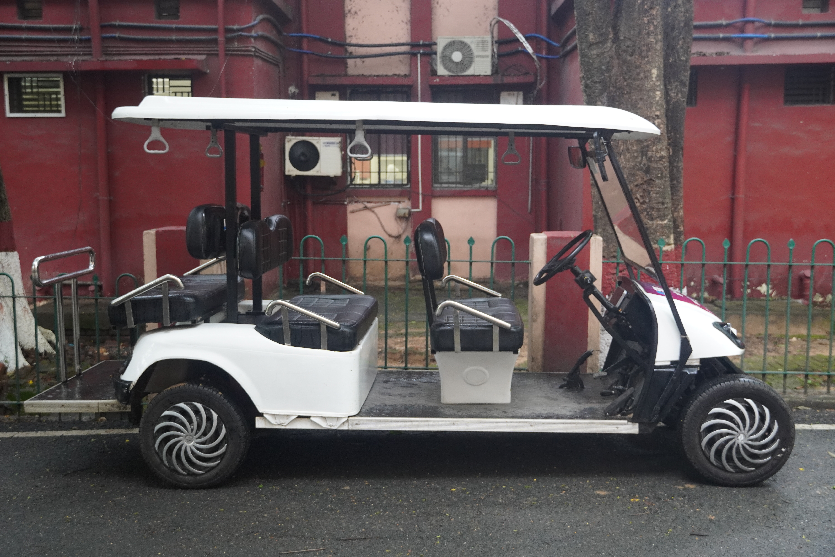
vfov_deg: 33.0
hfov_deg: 47.9
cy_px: 278
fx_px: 939
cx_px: 418
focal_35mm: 40
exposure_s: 1/50
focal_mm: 27
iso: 1000
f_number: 4.5
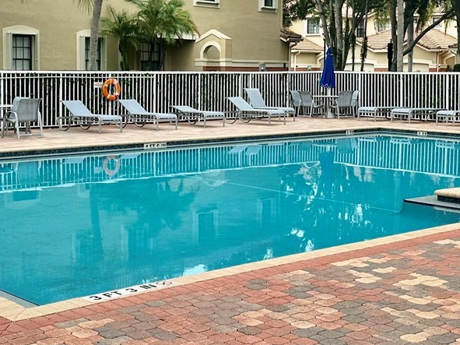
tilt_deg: -2.7
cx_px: 228
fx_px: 864
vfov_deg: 22.5
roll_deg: -0.7
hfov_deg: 29.8
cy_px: 114
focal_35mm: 65
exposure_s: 1/1241
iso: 80
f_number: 1.78
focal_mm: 6.86
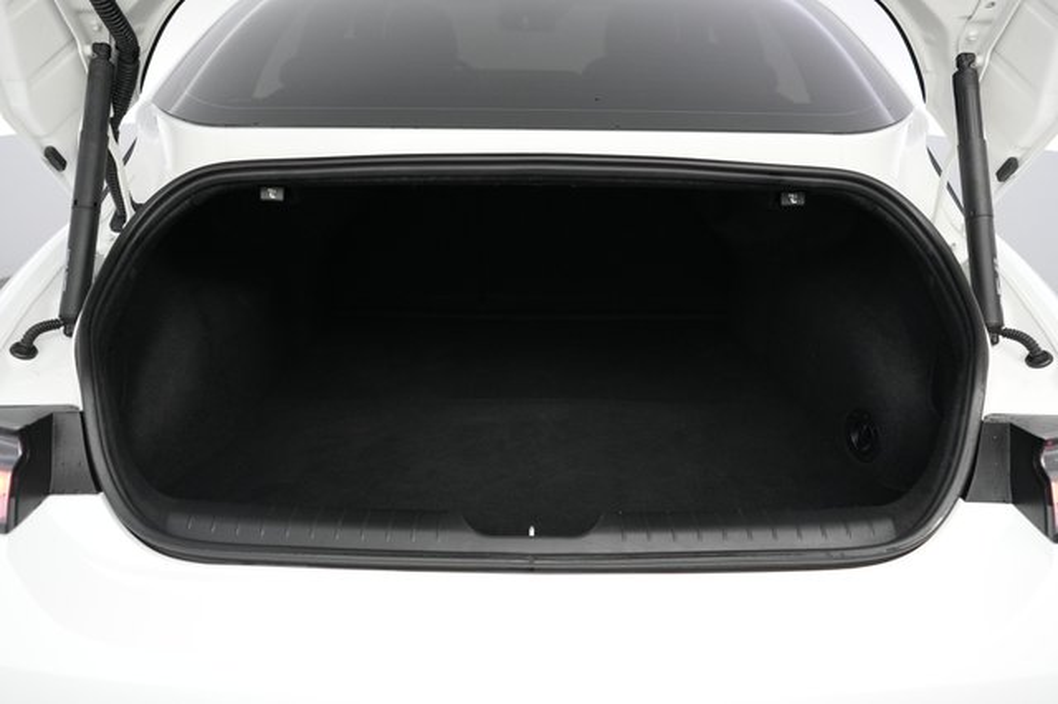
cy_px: 352
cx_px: 529
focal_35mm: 27
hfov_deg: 67.4
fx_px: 793
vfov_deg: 47.9
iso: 3200
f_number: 2.8
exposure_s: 1/160
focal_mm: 27
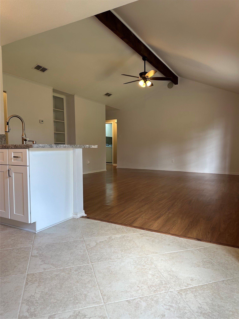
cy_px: 160
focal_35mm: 24
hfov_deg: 56.8
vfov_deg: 71.6
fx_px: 221
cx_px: 120
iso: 100
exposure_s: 1/120
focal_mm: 6.86
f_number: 1.78
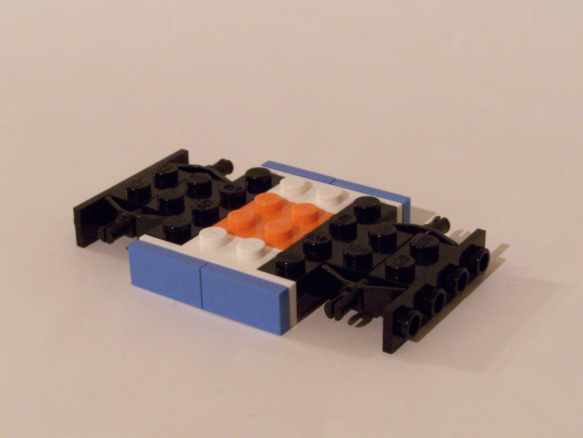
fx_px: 1263
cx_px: 292
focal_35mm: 75
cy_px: 219
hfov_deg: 26.0
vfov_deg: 19.6
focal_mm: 12.4
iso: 400
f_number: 8
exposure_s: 1/2
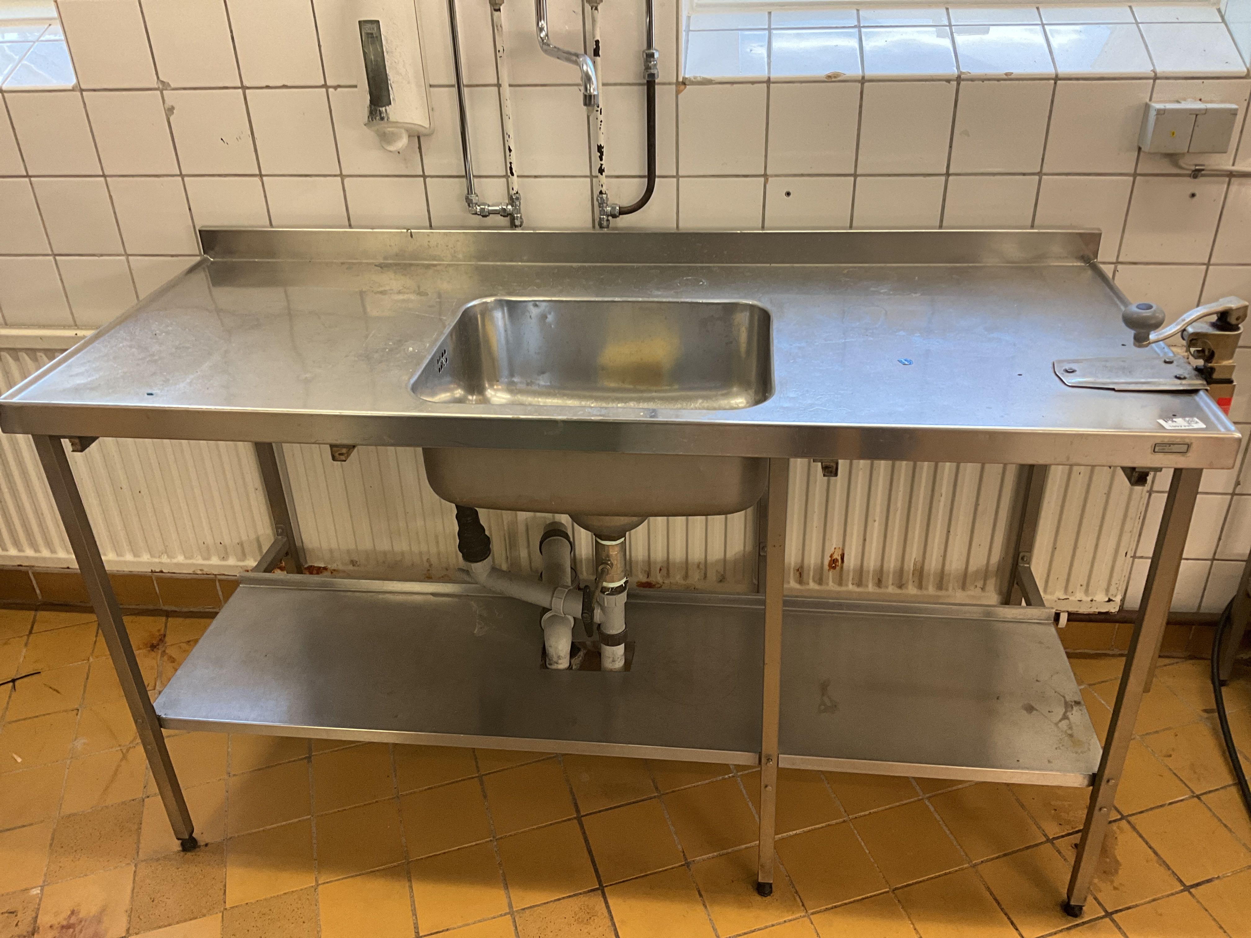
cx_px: 626
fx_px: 1048
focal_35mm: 29
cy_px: 469
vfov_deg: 48.2
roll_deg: +0.9
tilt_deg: -29.8
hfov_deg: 61.7
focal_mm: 3
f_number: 1.8
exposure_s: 1/50
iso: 80
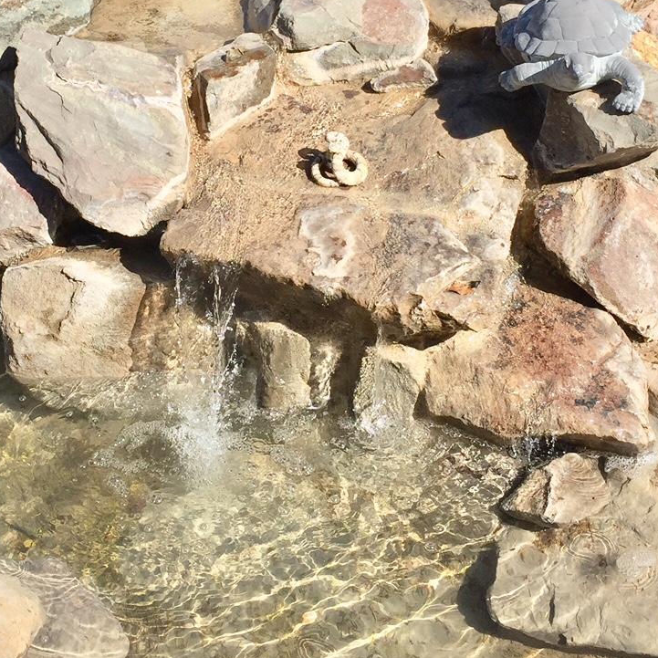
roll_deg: -0.4
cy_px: 170
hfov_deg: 29.5
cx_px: 313
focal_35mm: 58
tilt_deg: -30.3
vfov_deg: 29.1
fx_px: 1247
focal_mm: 4.15
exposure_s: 1/2083
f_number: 2.2
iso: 32
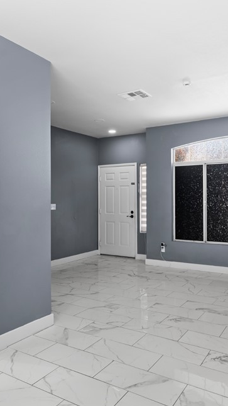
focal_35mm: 30
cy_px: 198
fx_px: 322
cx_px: 100
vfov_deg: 64.3
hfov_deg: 38.9
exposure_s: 1/10
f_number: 8
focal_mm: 17
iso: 400
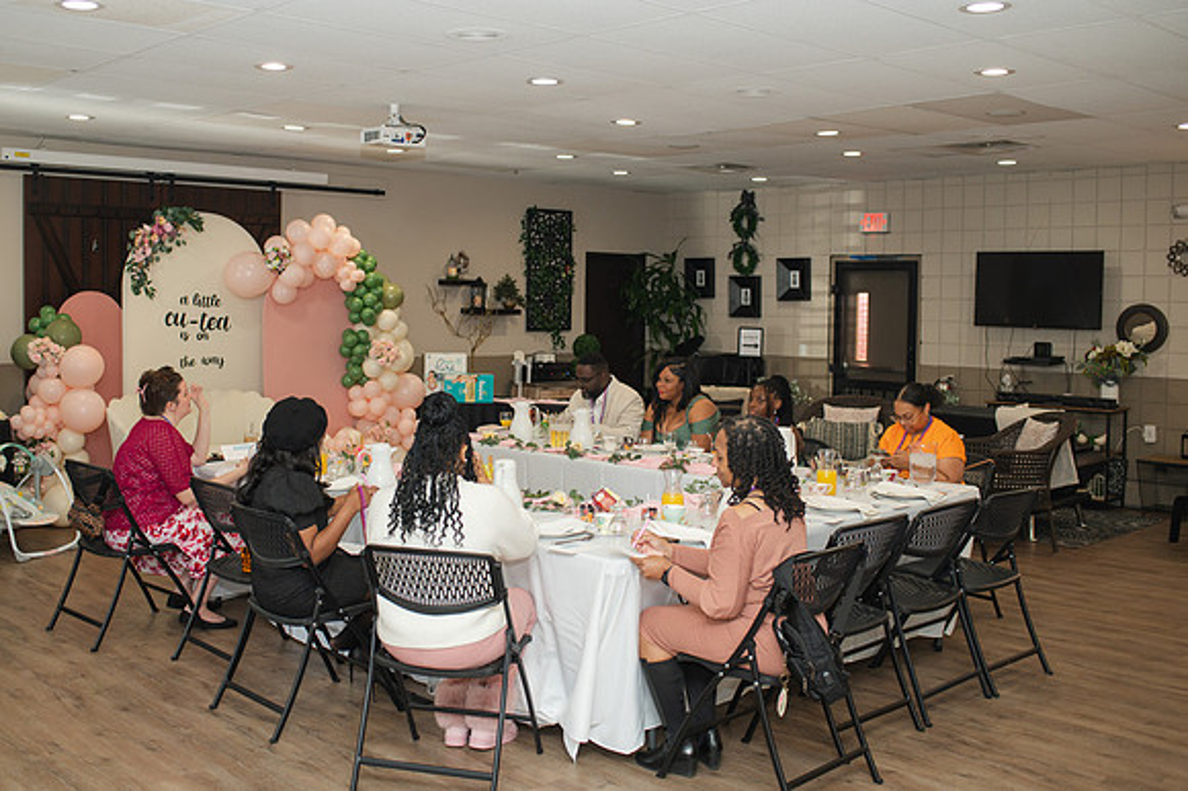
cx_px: 539
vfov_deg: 34.8
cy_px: 359
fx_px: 1261
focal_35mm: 38
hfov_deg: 50.4
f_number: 3.2
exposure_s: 1/200
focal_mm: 35
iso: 1000
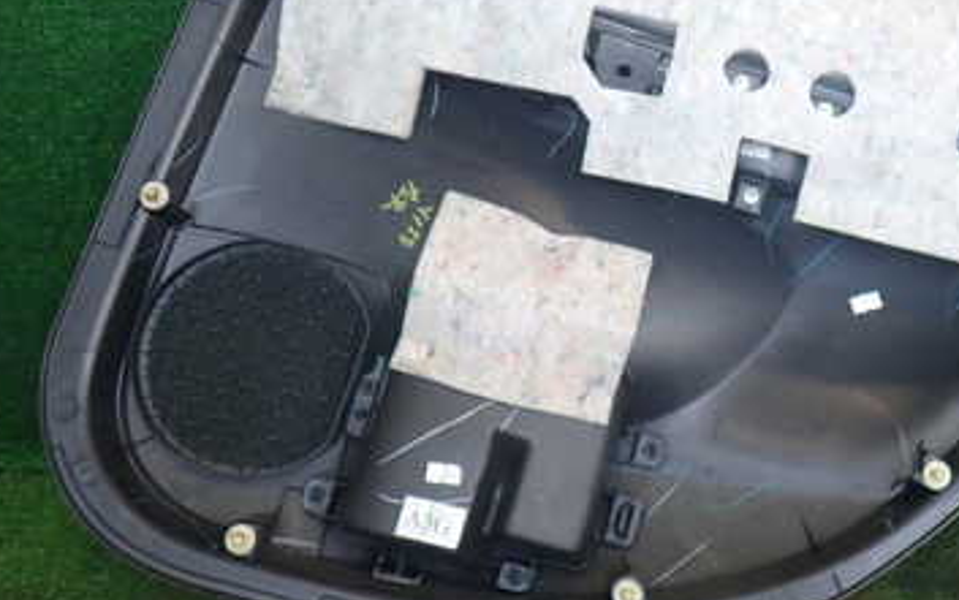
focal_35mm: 54
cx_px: 728
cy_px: 160
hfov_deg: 36.6
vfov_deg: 23.8
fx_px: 1412
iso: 160
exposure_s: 1/125
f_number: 2.3
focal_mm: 5.4
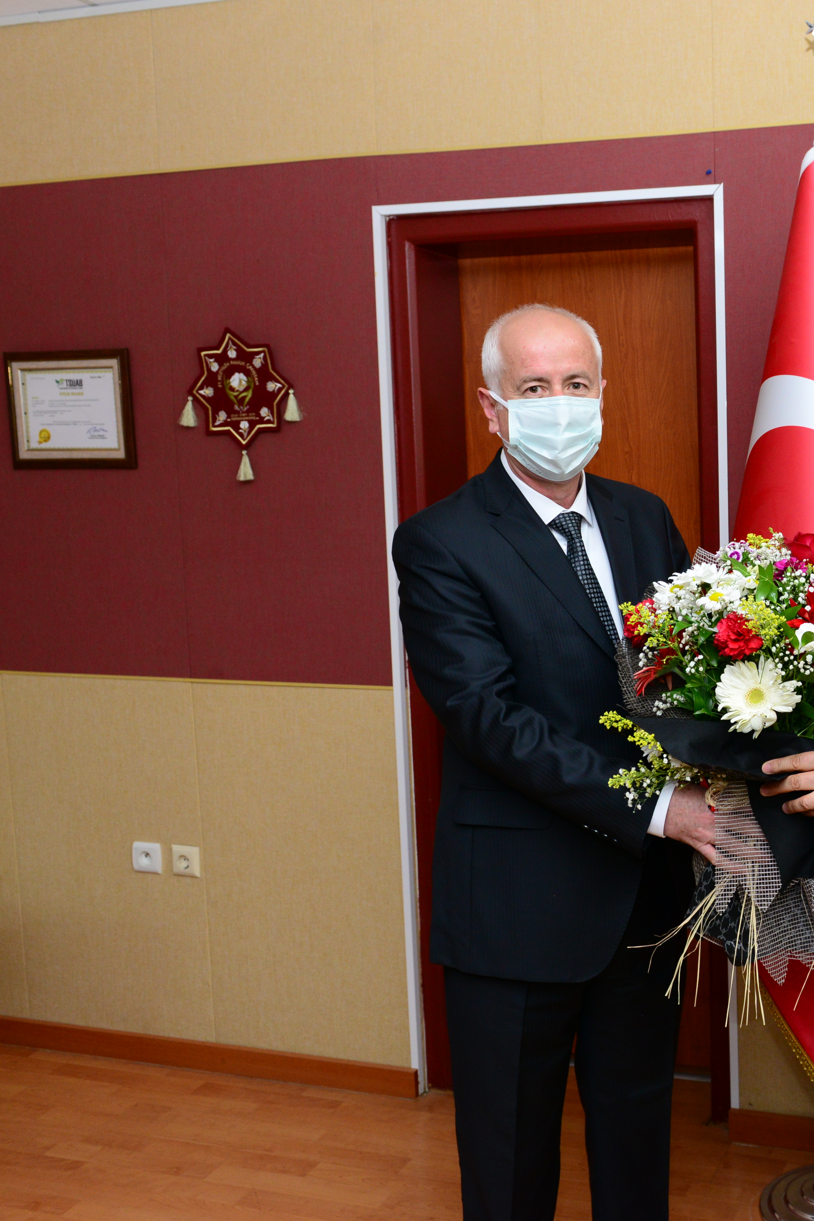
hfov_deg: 33.4
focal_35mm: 37
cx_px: 783
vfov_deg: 51.9
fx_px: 1255
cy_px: 594
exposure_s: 1/125
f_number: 5.6
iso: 1250
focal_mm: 24
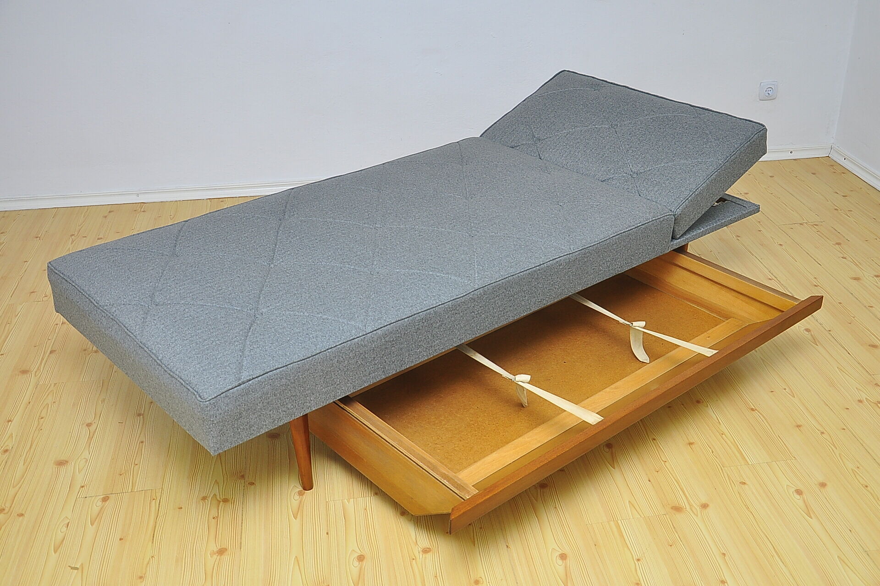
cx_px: 440
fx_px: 880
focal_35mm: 36
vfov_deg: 36.9
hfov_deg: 53.1
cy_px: 293
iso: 200
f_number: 3.8
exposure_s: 1/200
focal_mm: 24
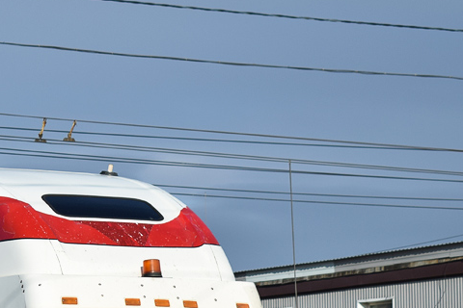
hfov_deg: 11.3
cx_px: -17
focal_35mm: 180
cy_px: 347
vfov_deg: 7.6
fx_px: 2315
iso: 100
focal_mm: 48
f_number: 6.3
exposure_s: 1/800
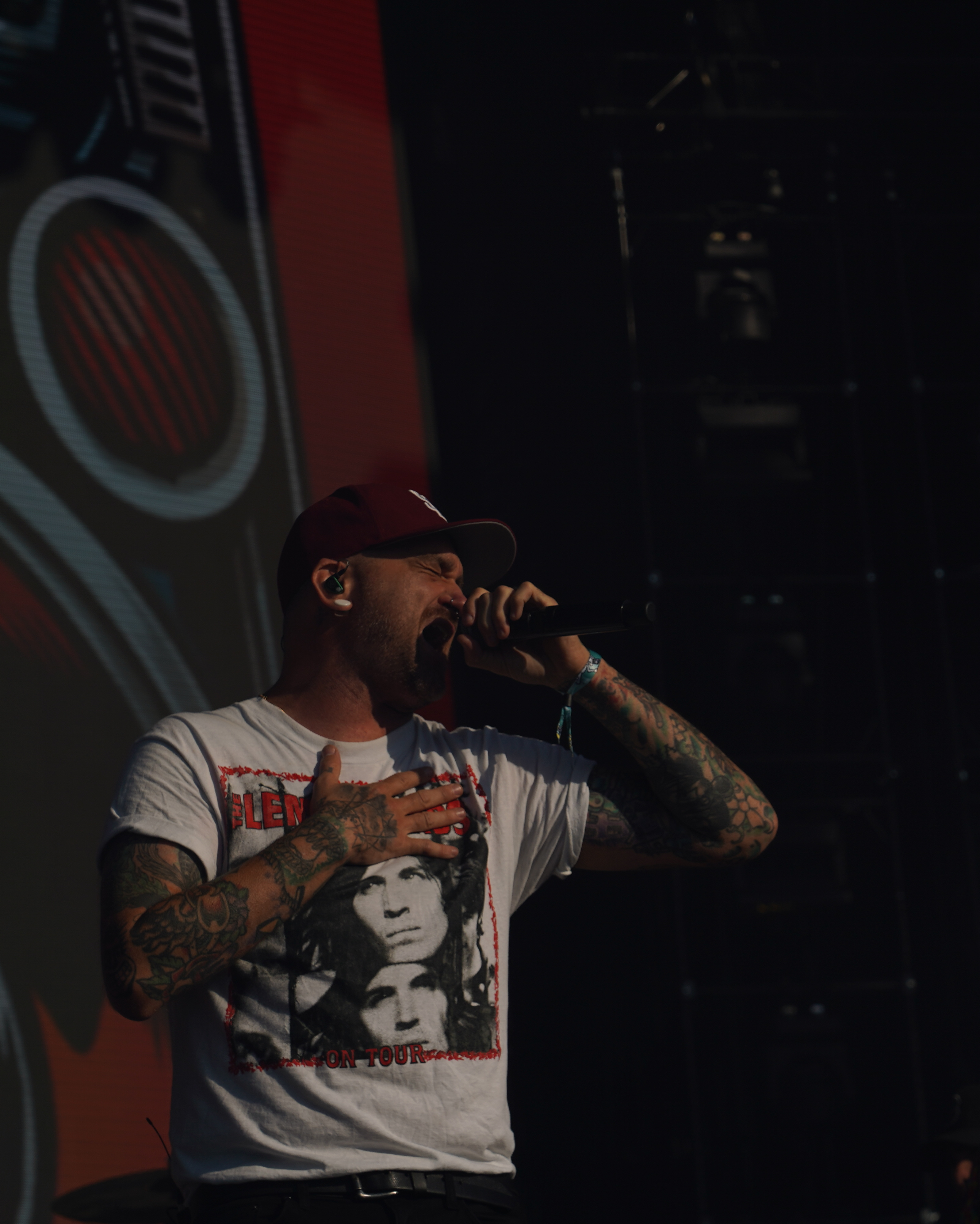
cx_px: 658
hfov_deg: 10.4
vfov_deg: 13.0
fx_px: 5366
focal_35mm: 148
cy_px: 612
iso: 100
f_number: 8
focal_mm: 105
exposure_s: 1/1250
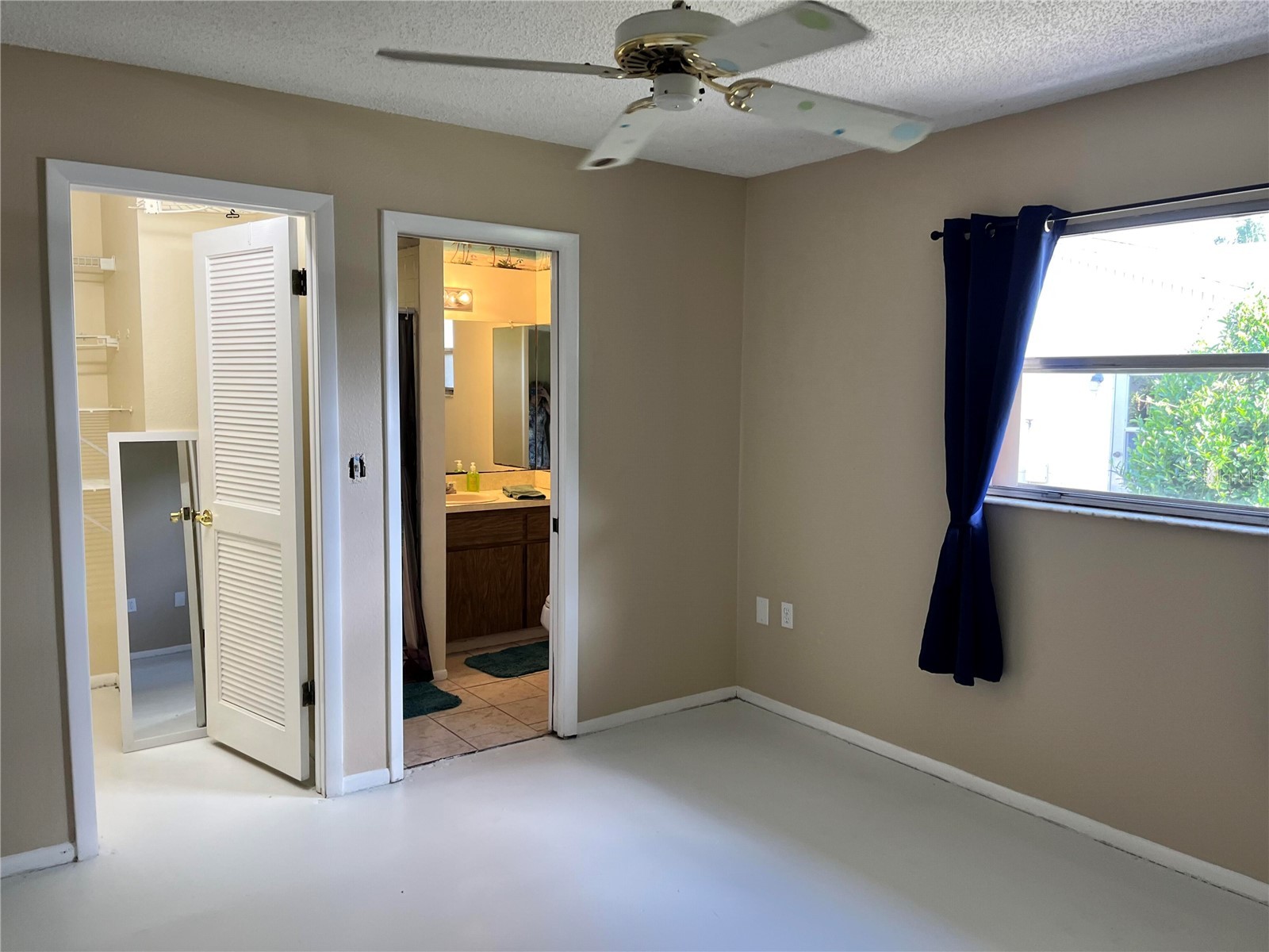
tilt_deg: -5.6
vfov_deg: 53.1
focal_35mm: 26
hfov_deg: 67.3
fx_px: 953
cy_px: 476
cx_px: 634
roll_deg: -0.8
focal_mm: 5.1
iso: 125
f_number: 1.6
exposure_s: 1/120
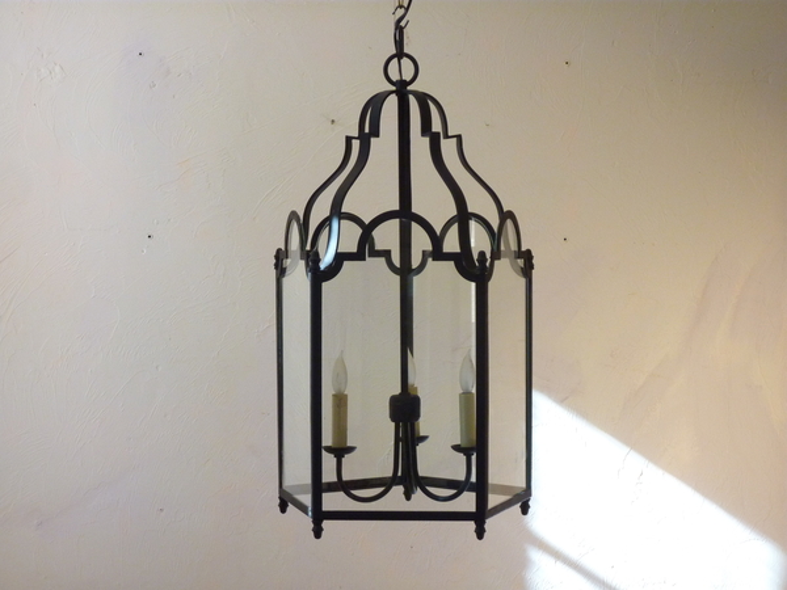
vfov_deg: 18.9
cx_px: 394
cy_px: 295
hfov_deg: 25.0
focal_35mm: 78
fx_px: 1773
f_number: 4.2
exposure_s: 1/40
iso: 320
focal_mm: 12.8
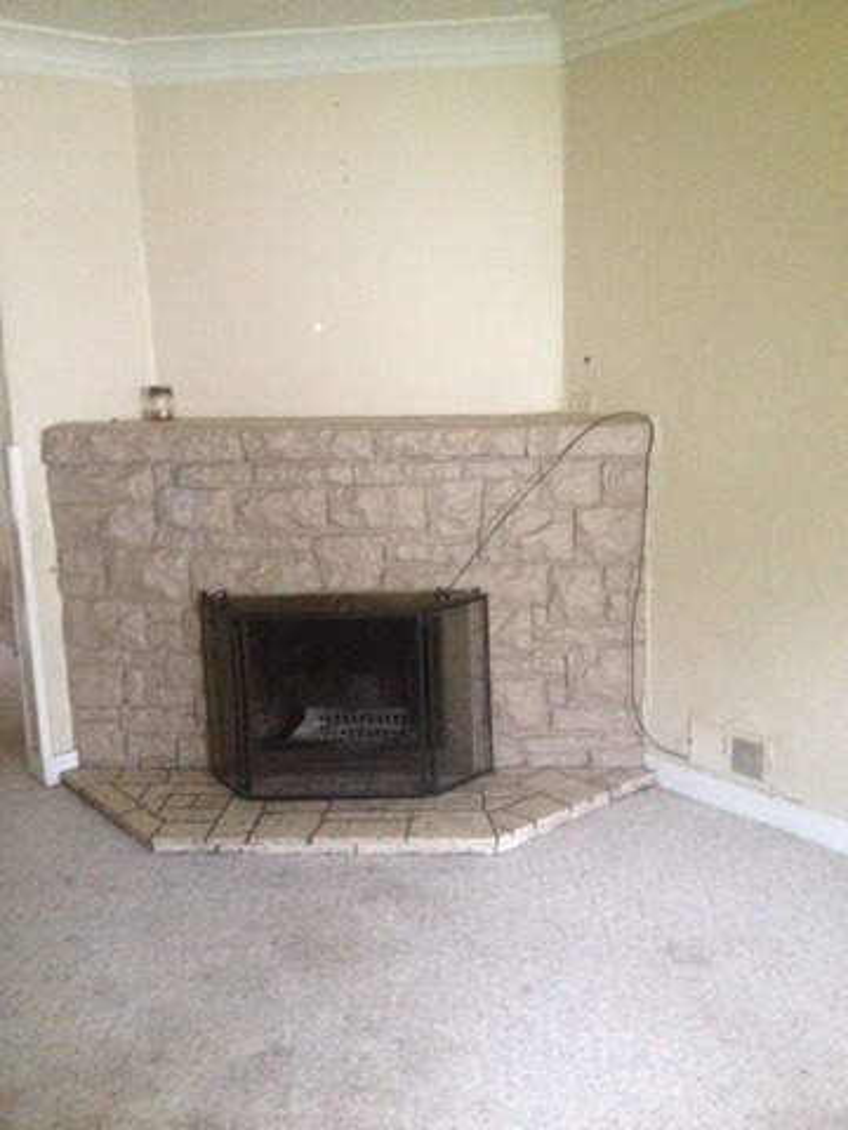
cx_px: 424
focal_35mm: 35
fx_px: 1143
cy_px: 565
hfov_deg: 40.7
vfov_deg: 52.6
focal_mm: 4.28
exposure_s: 1/15
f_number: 2.4
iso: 800
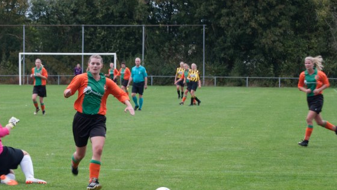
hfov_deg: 13.9
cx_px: 70
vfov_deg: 7.9
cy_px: 120
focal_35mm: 154
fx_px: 1375
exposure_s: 1/125
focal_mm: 55
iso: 140
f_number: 5.6
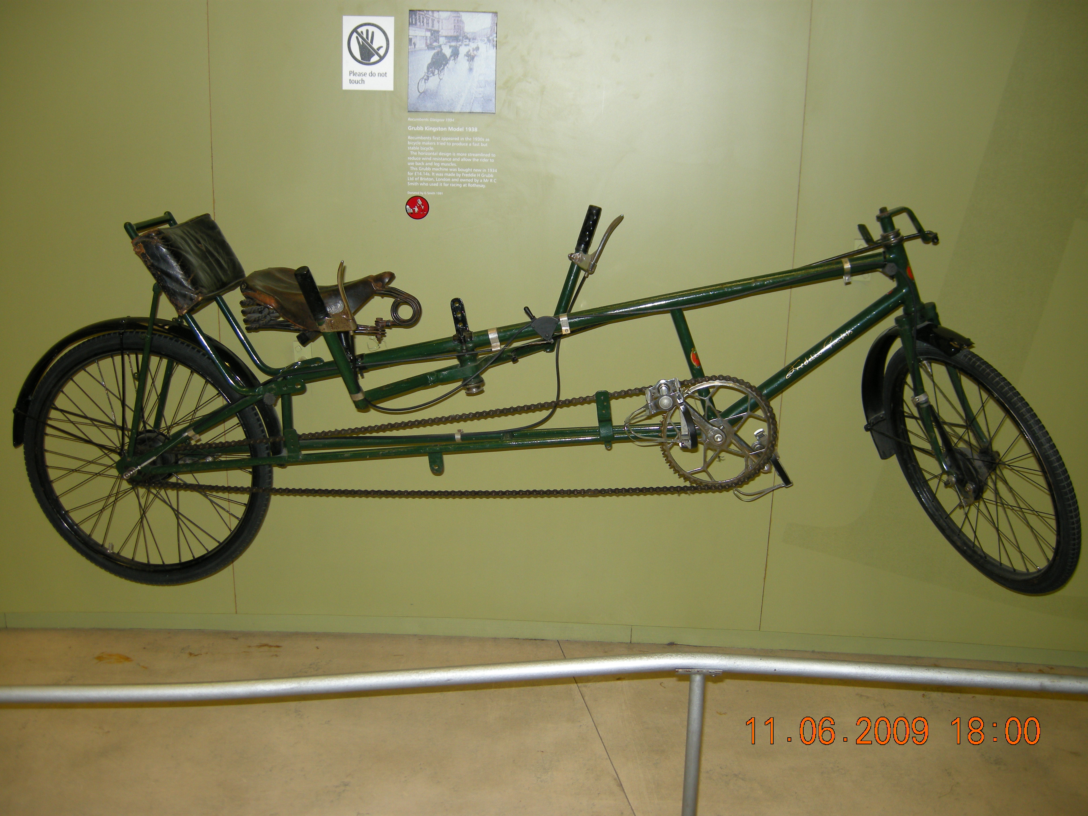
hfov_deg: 52.6
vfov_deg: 40.7
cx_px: 544
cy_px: 408
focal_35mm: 35
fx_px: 1100
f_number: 2.7
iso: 64
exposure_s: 1/30
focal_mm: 7.5
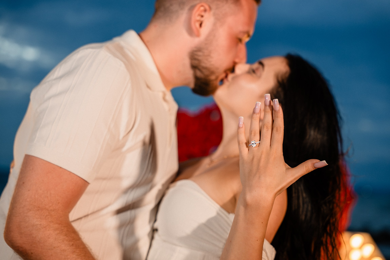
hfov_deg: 28.8
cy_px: 130
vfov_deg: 19.5
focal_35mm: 70
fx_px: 758
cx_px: 195
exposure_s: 1/250
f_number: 2.8
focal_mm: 70
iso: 2000
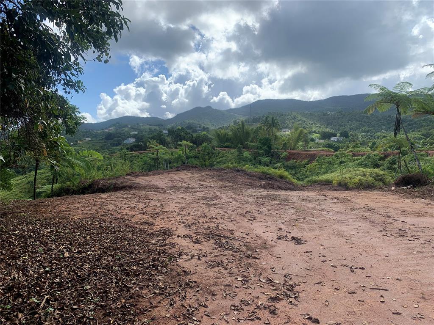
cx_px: 217
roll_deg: +2.3
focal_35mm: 26
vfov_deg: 53.1
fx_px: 326
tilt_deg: -4.5
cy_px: 162
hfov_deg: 67.3
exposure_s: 1/2160
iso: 25
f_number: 1.8
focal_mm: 4.25
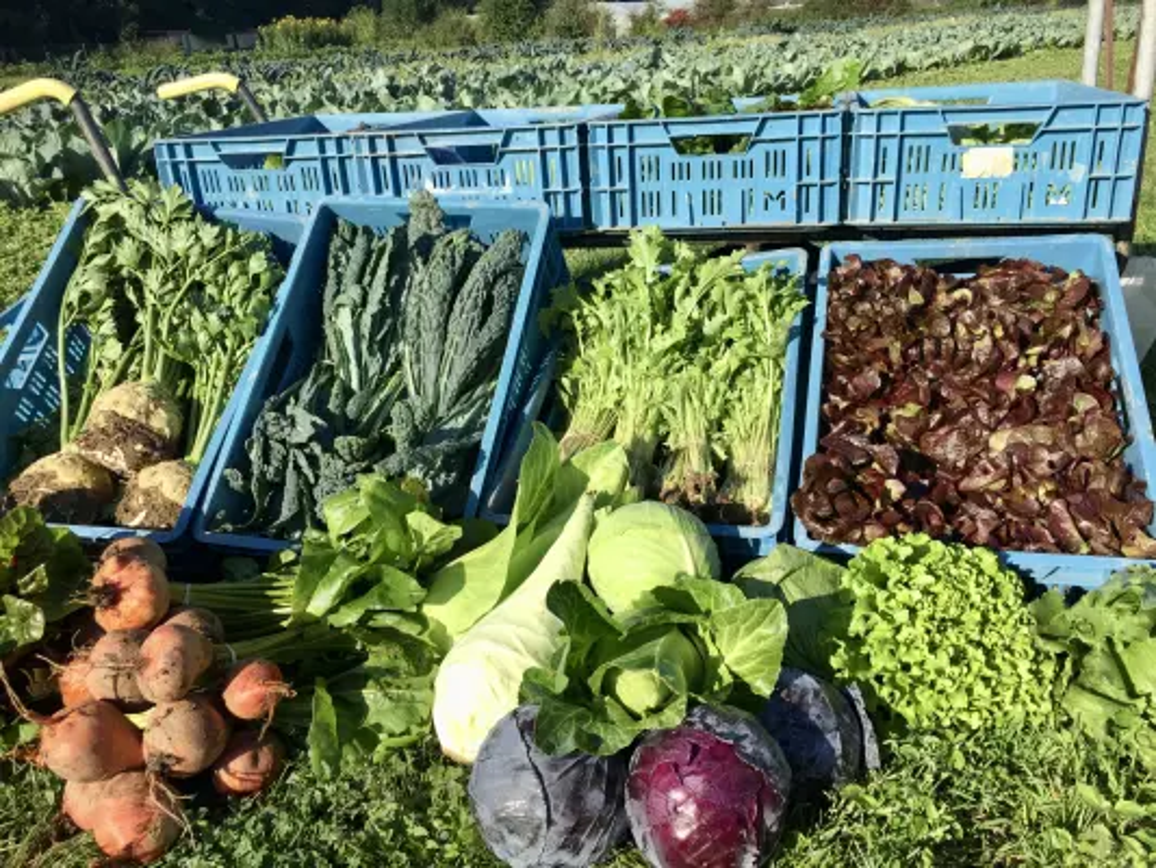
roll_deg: +3.9
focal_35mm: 29
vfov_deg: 48.2
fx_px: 969
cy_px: 434
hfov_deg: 61.6
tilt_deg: -21.5
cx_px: 578
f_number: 2.2
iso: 32
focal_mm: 4.15
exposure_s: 1/1522
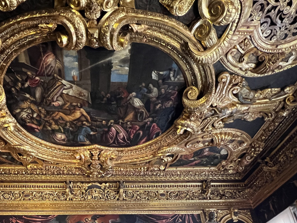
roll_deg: +1.0
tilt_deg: +24.2
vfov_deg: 42.7
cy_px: 224
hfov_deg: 62.1
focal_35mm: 28
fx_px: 240
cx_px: 102
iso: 800
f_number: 1.8
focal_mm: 1.57
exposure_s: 1/33
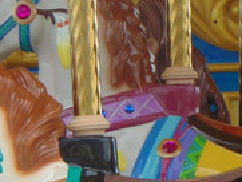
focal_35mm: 382
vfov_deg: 3.9
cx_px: 75
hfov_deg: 5.2
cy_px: 142
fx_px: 2672
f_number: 3.9
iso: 80
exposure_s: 1/200
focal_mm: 19.4
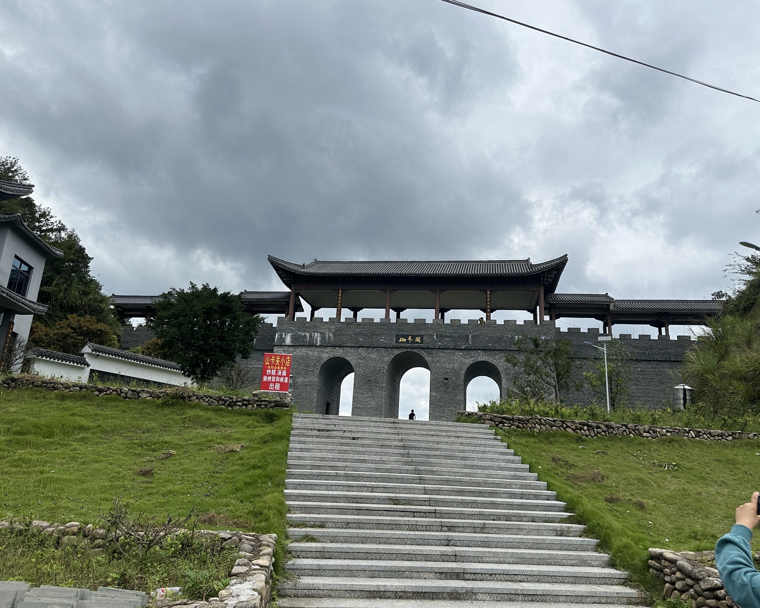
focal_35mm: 26
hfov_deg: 66.0
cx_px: 392
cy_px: 296
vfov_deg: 54.9
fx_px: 585
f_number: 1.78
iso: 80
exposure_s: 1/4545
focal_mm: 6.86
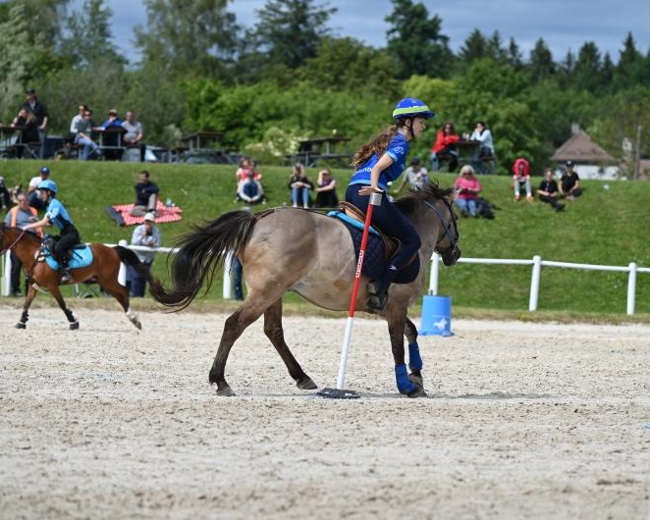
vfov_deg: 8.3
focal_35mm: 187
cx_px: 379
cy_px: 260
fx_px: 3598
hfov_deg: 10.3
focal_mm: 165
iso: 200
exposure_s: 1/1250
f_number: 5.6
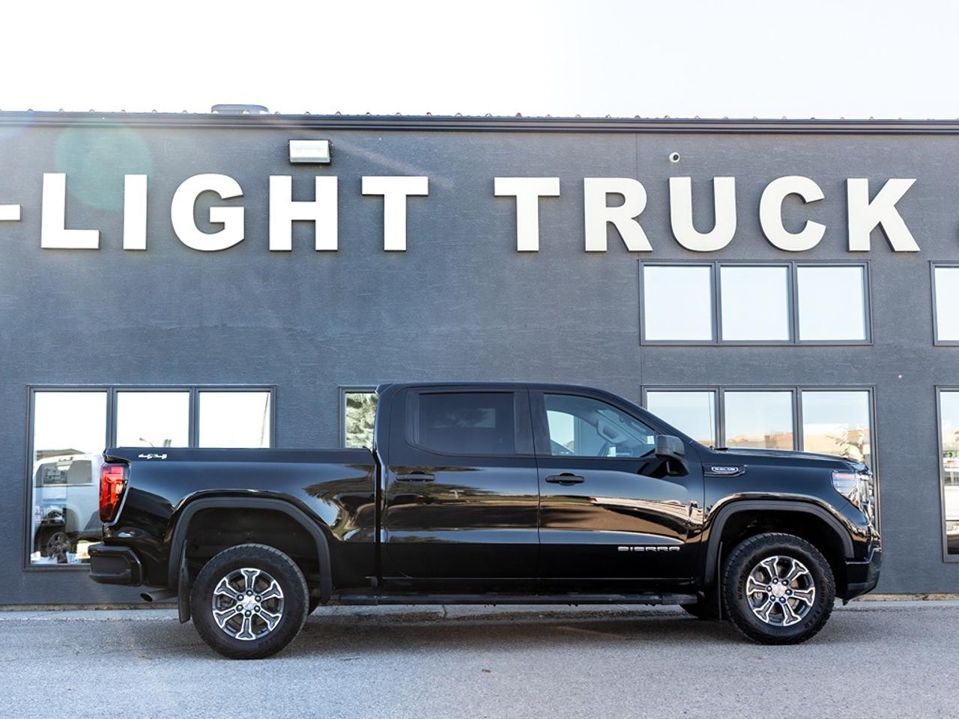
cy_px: 388
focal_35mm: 44
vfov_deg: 32.9
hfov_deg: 43.0
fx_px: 1216
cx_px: 483
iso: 100
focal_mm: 33.1
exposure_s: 1/320
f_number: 4
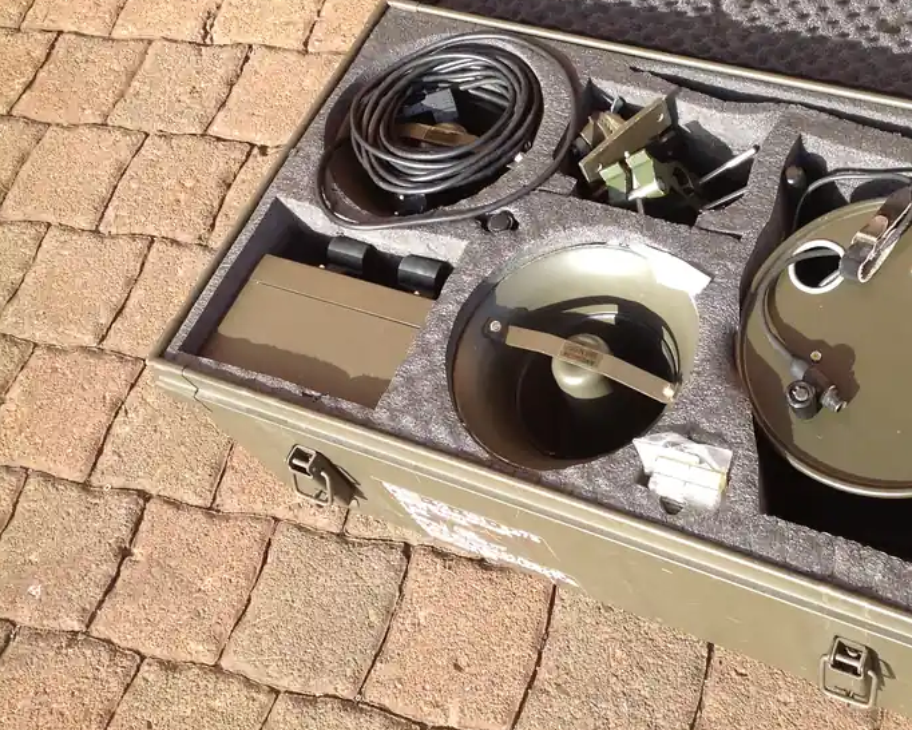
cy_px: 265
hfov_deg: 36.6
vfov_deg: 30.1
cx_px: 662
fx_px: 1350
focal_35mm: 50
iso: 50
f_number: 2.4
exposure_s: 1/420
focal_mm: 4.28
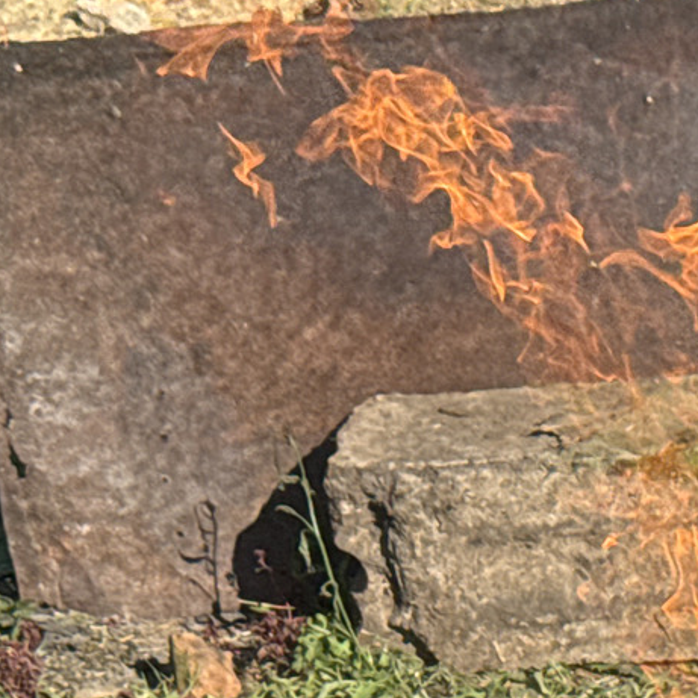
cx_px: 1276
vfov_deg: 9.3
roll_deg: +1.1
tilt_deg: -22.4
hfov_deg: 9.1
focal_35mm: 184
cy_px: 1040
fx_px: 4198
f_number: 1.78
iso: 64
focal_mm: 6.76
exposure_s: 1/1923
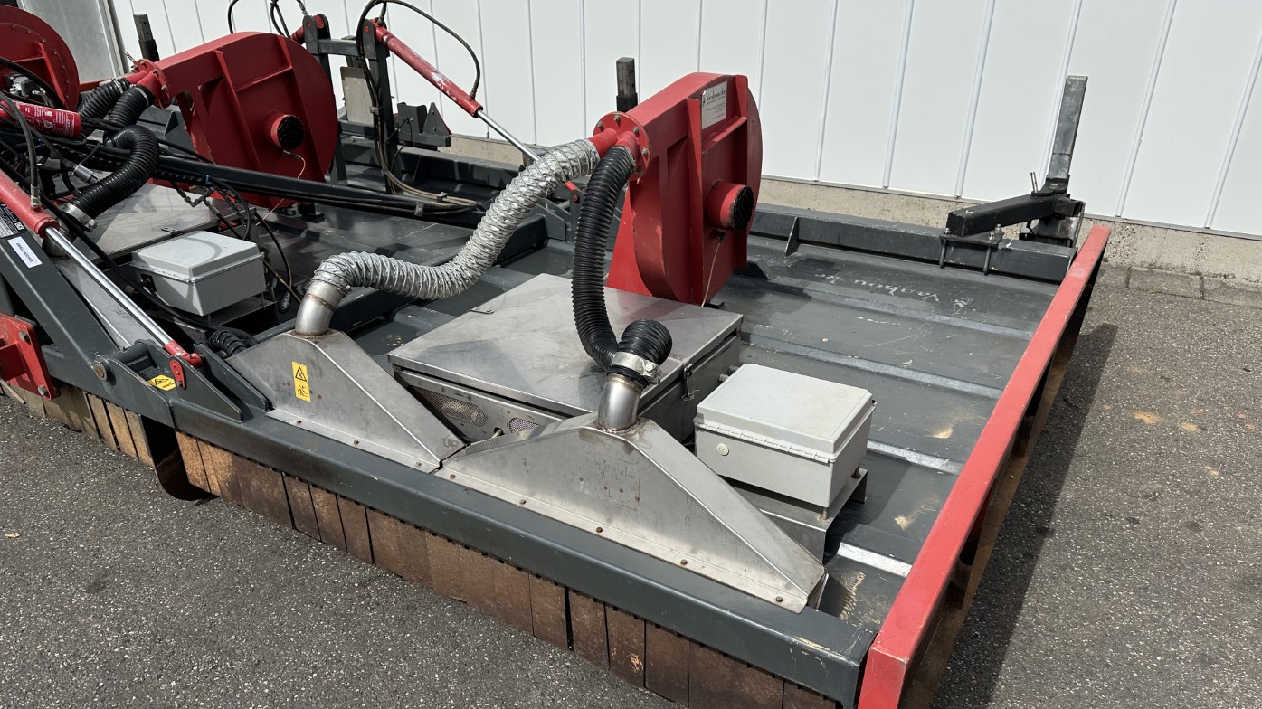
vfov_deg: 42.8
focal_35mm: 27
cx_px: 615
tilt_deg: -27.1
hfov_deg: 69.9
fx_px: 903
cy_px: 379
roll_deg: +0.4
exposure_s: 1/8197
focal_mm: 6.86
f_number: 1.78
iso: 80
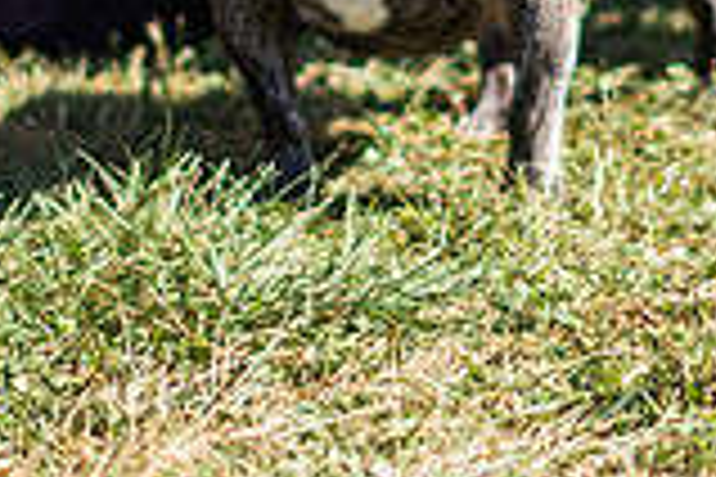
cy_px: 39
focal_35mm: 267
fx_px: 5310
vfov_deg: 5.1
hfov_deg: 7.7
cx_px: 552
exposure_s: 1/4000
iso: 180
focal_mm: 50
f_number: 1.4
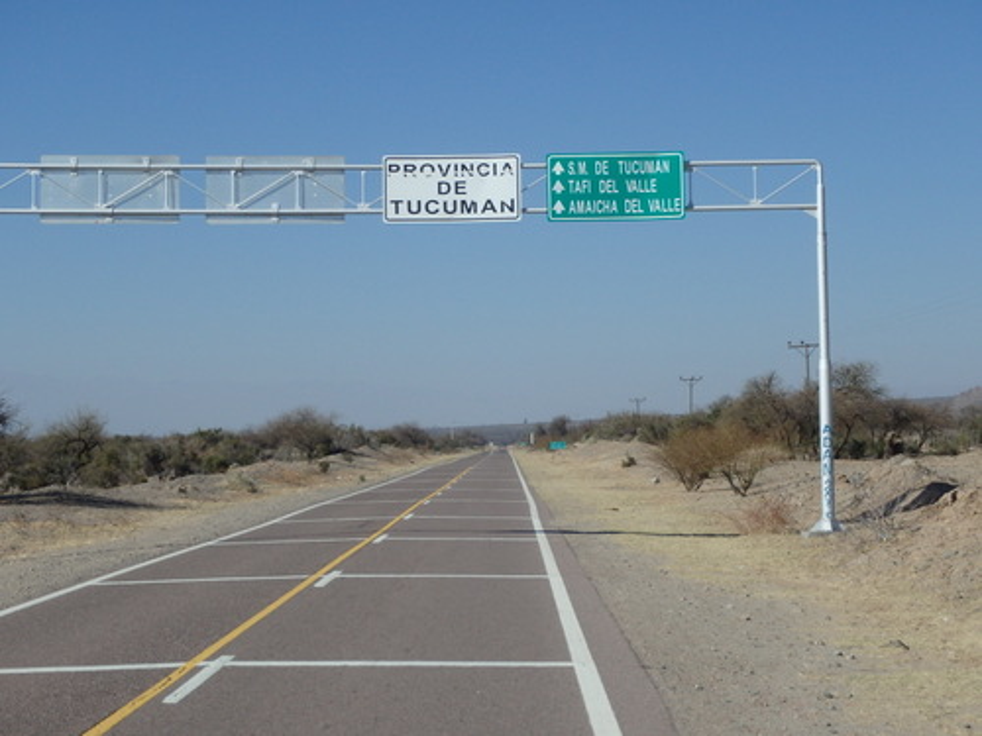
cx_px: 491
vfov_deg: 20.2
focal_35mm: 73
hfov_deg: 26.7
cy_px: 368
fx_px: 2071
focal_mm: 13.1
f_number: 5.7
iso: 160
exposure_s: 1/1250
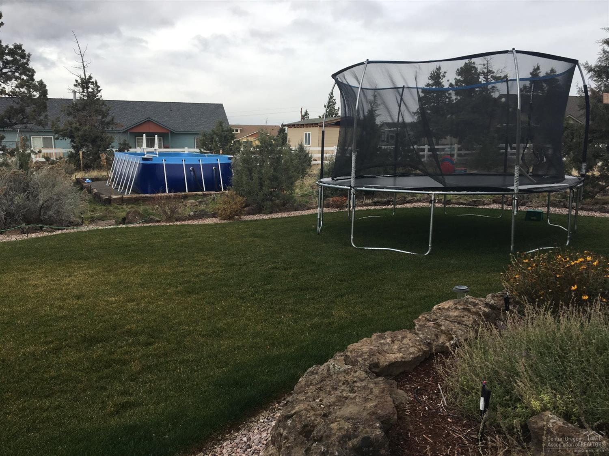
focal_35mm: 29
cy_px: 228
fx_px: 510
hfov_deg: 61.7
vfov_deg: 48.2
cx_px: 304
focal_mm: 4.15
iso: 25
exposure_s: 1/538
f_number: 2.2
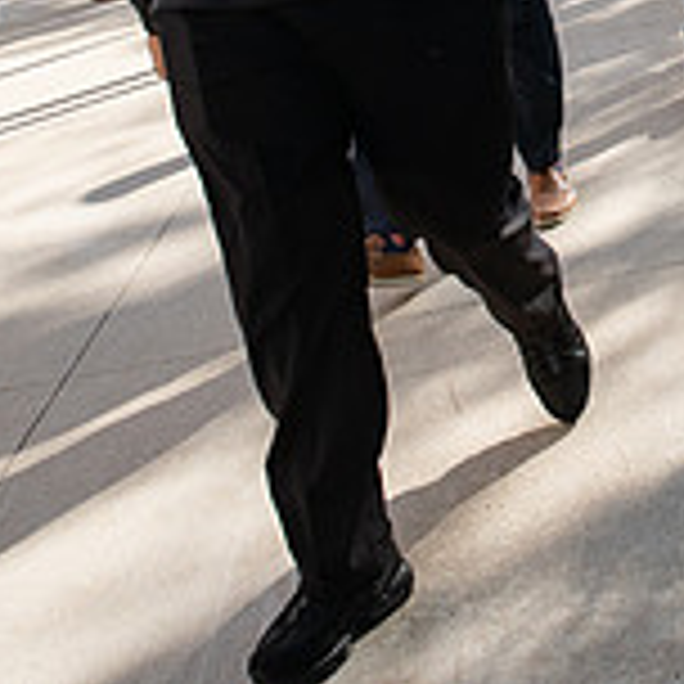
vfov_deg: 20.5
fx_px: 1744
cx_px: 742
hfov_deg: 21.1
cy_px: -178
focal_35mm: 78
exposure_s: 1/500
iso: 400
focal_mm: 24
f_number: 6.3
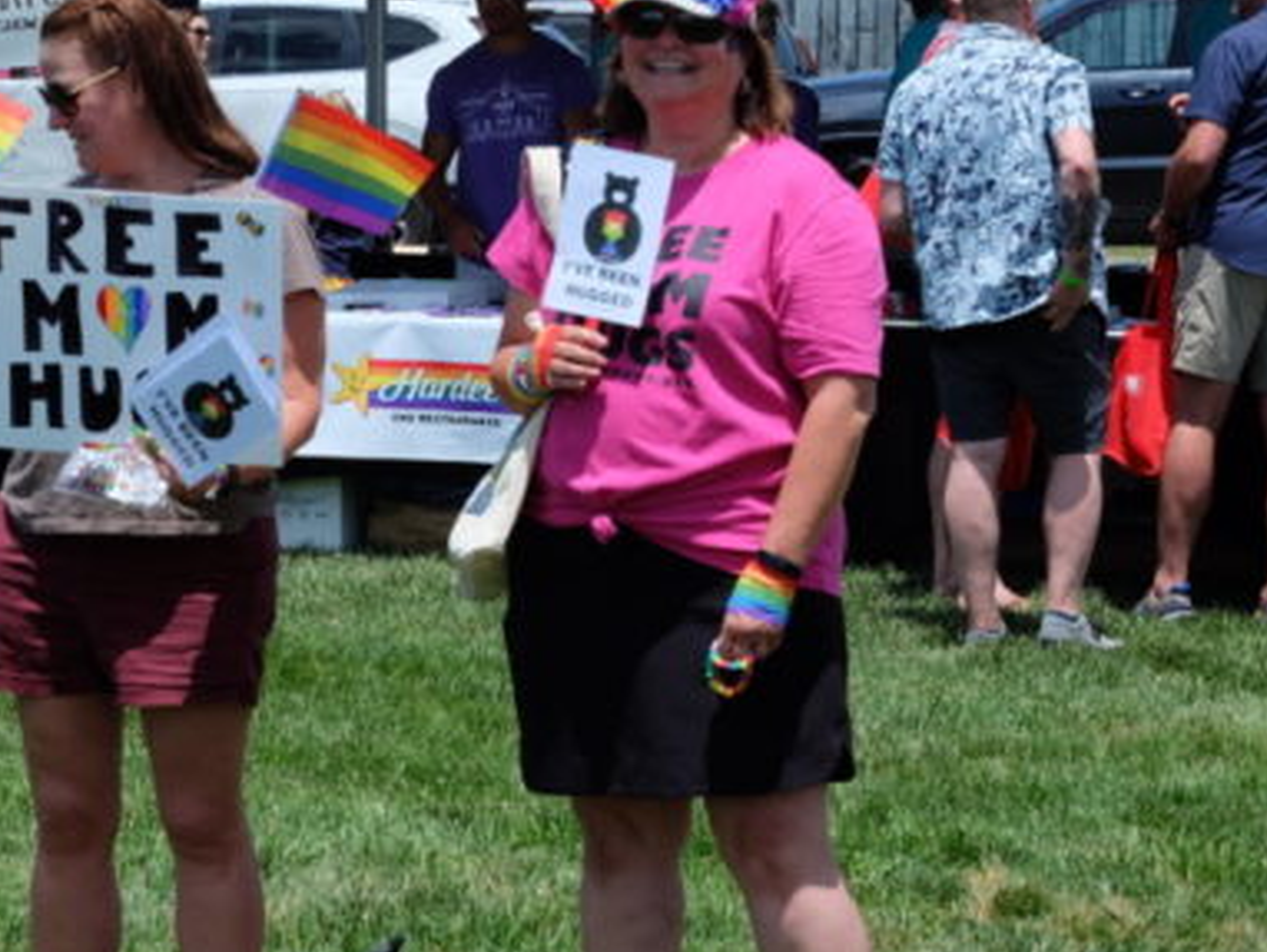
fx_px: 5860
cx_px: 378
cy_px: 444
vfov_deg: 9.3
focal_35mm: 160
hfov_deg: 12.3
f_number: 9
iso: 400
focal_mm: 67.1
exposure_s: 1/420
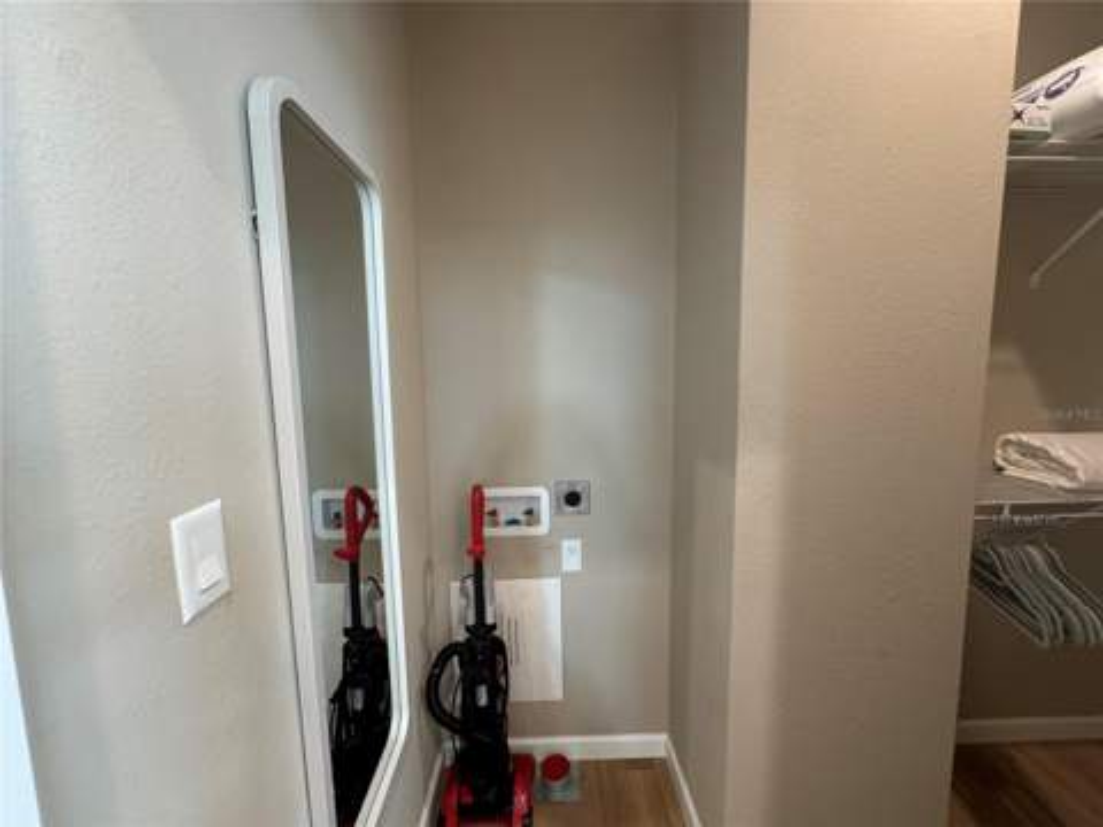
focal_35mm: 14
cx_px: 552
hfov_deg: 102.1
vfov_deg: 85.7
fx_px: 446
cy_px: 414
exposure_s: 1/60
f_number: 2.2
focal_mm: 2.22
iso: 250
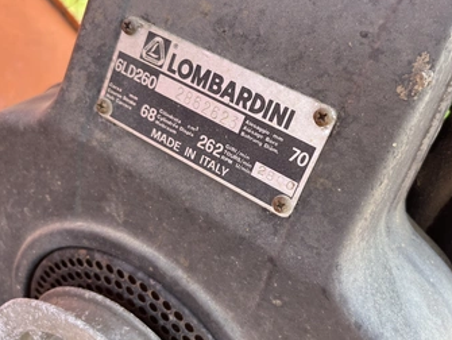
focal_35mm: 31
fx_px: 405
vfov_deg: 45.5
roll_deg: -19.1
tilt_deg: -30.2
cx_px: 256
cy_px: 155
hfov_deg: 58.1
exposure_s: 1/222
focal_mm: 5.1
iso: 50
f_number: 1.6
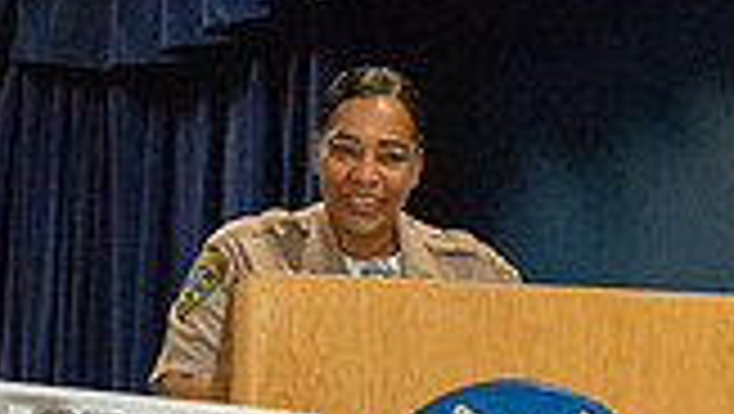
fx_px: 2785
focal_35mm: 143
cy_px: 556
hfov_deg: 14.9
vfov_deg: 8.4
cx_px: 581
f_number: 5.6
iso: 5600
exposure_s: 1/80
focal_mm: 38
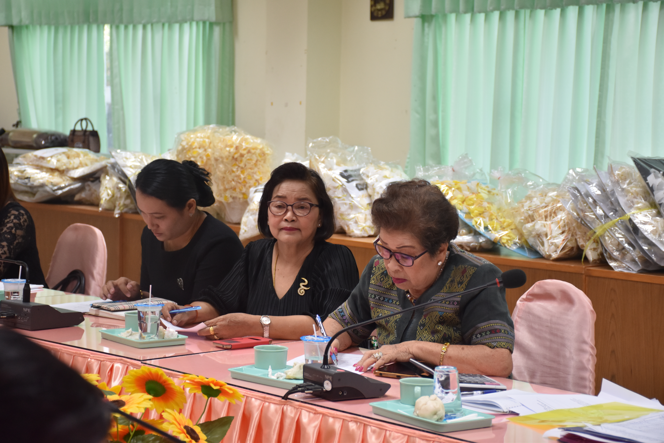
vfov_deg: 17.5
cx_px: 332
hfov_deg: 26.0
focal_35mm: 78
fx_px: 1439
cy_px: 222
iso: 720
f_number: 4.8
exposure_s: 1/60
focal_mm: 52
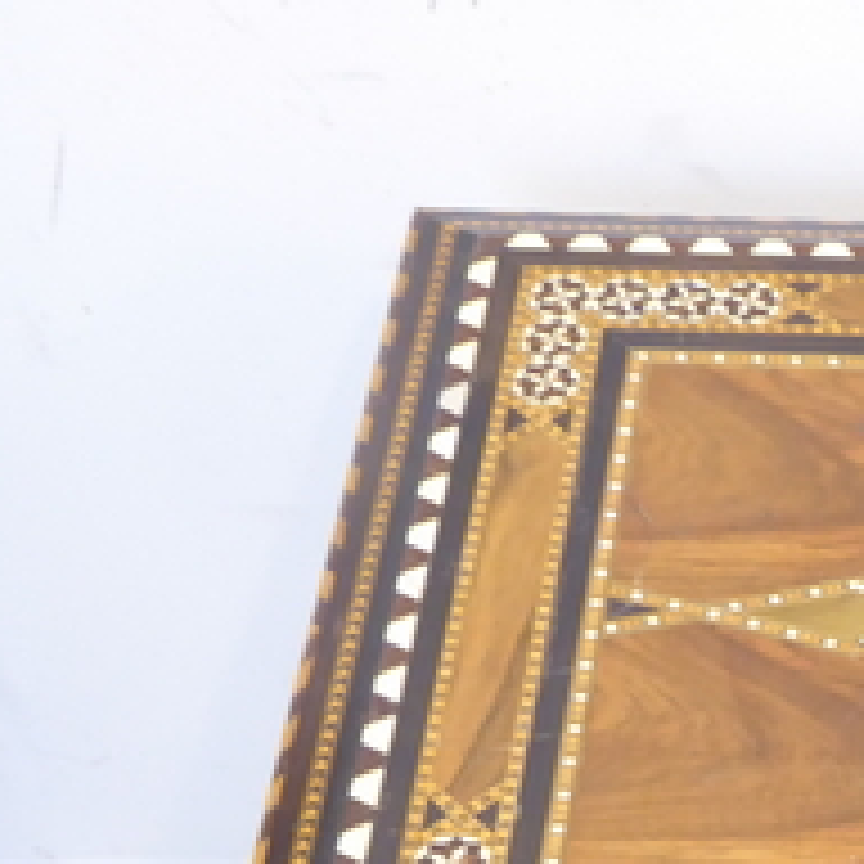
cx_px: 1292
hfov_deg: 15.0
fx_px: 3050
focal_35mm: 108
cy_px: 936
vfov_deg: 15.7
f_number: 3.7
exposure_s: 1/6
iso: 400
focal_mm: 6.7
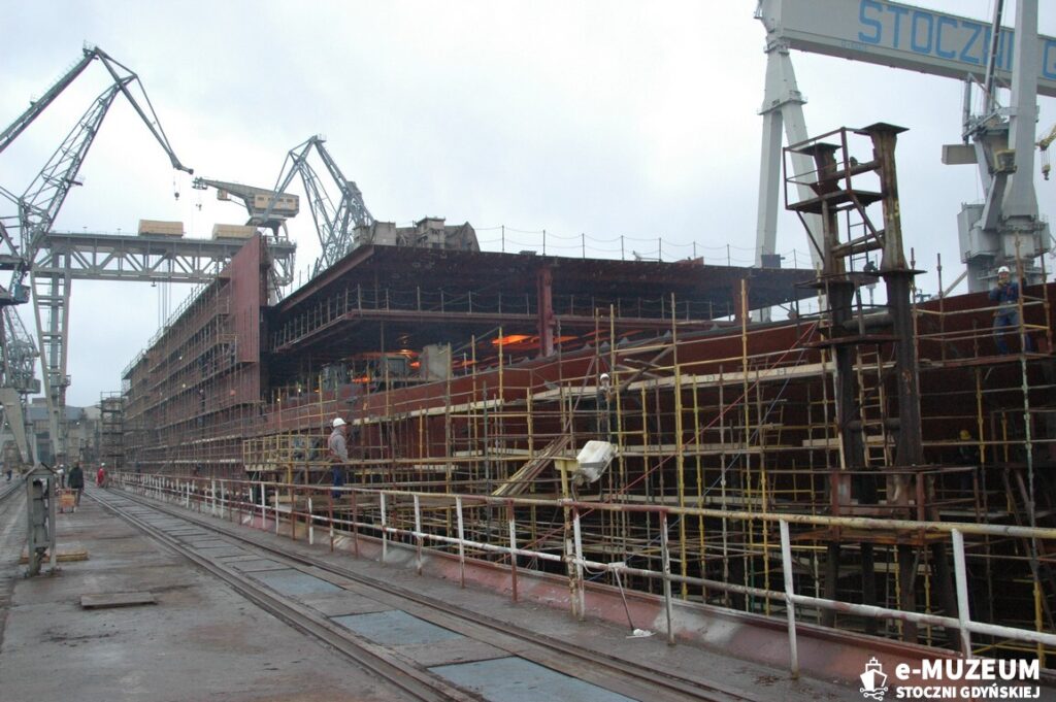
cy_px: 351
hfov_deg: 53.2
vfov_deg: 36.8
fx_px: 1055
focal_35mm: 36
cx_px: 528
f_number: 5.6
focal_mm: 24
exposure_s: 1/40
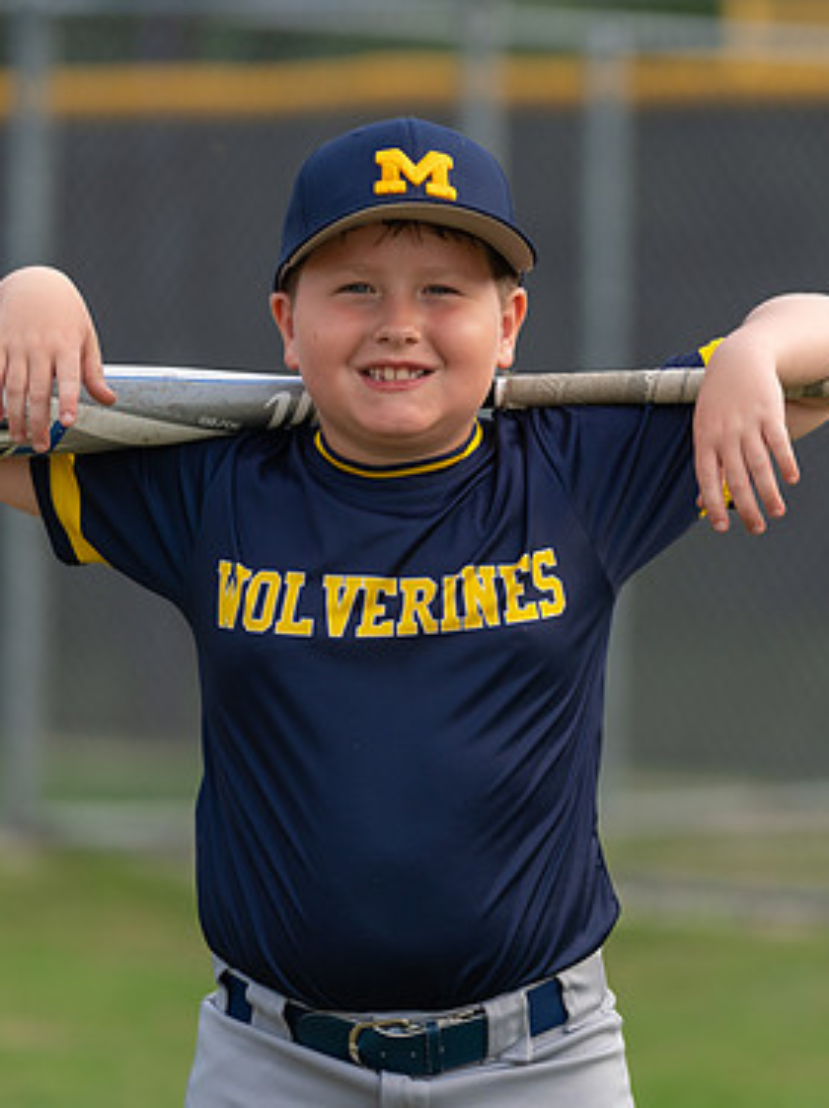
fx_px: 7992
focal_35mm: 250
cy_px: 509
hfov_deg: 5.9
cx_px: 451
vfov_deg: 7.9
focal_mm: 144
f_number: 2.8
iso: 250
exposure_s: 1/320
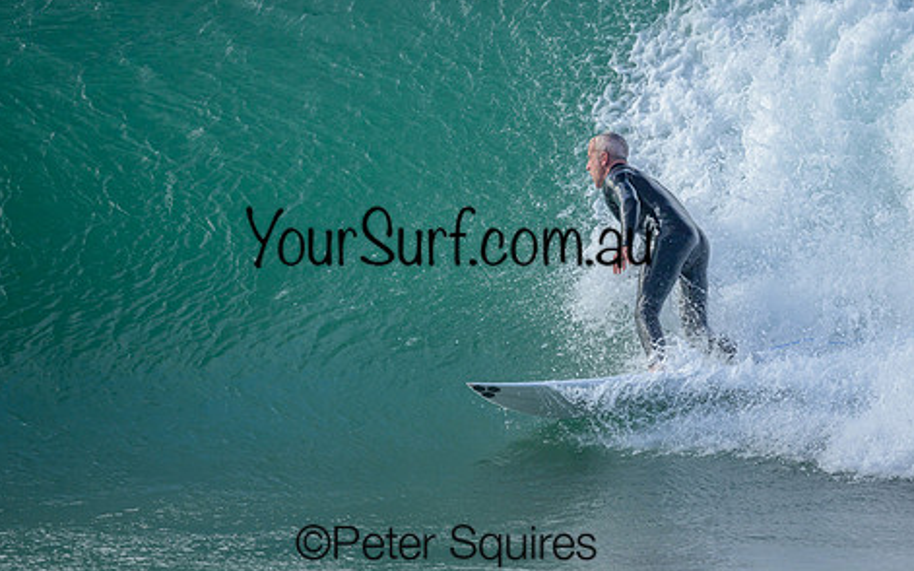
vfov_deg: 1.2
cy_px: 190
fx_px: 27067
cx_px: 493
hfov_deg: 1.9
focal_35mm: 1087
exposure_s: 1/2000
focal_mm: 800
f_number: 6.3
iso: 360
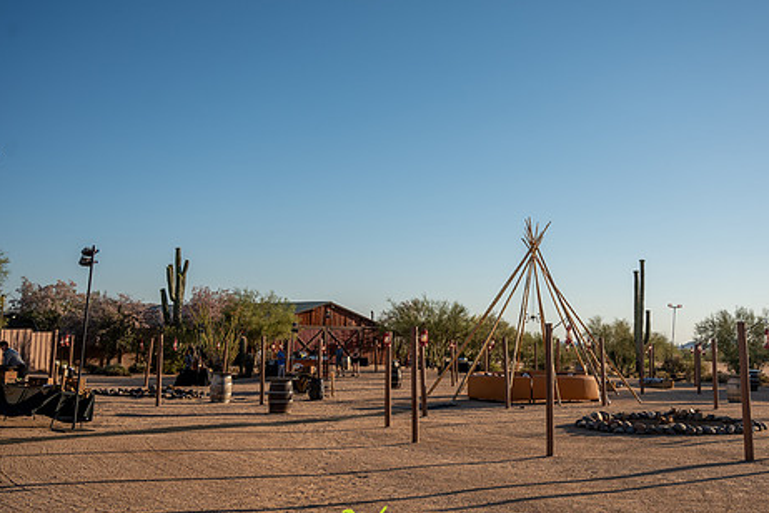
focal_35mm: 37
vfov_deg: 35.9
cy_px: 265
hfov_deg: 51.4
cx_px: 478
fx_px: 790
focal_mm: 29.5
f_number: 4
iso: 100
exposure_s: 1/1250
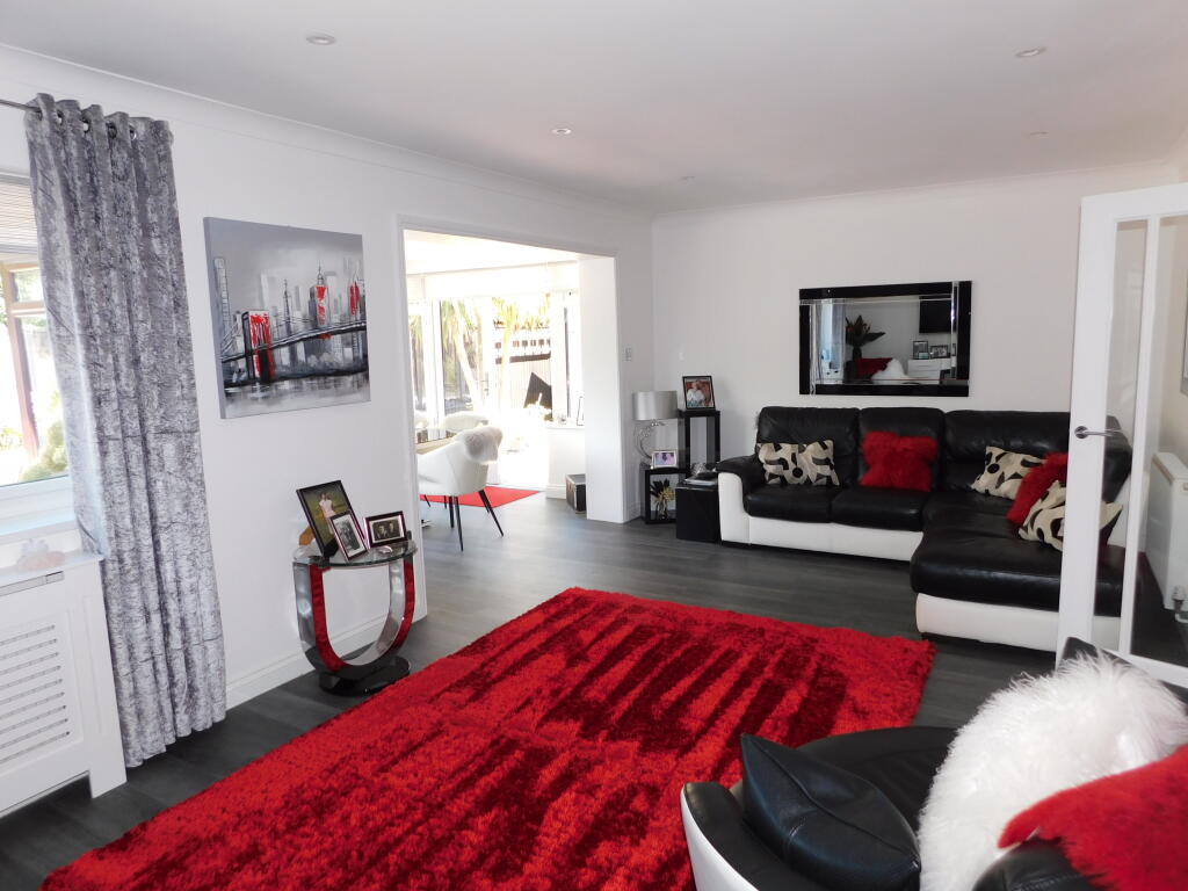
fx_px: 789
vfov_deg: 58.9
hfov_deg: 73.9
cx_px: 594
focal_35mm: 23
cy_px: 446
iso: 125
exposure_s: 1/50
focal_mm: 4
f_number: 3
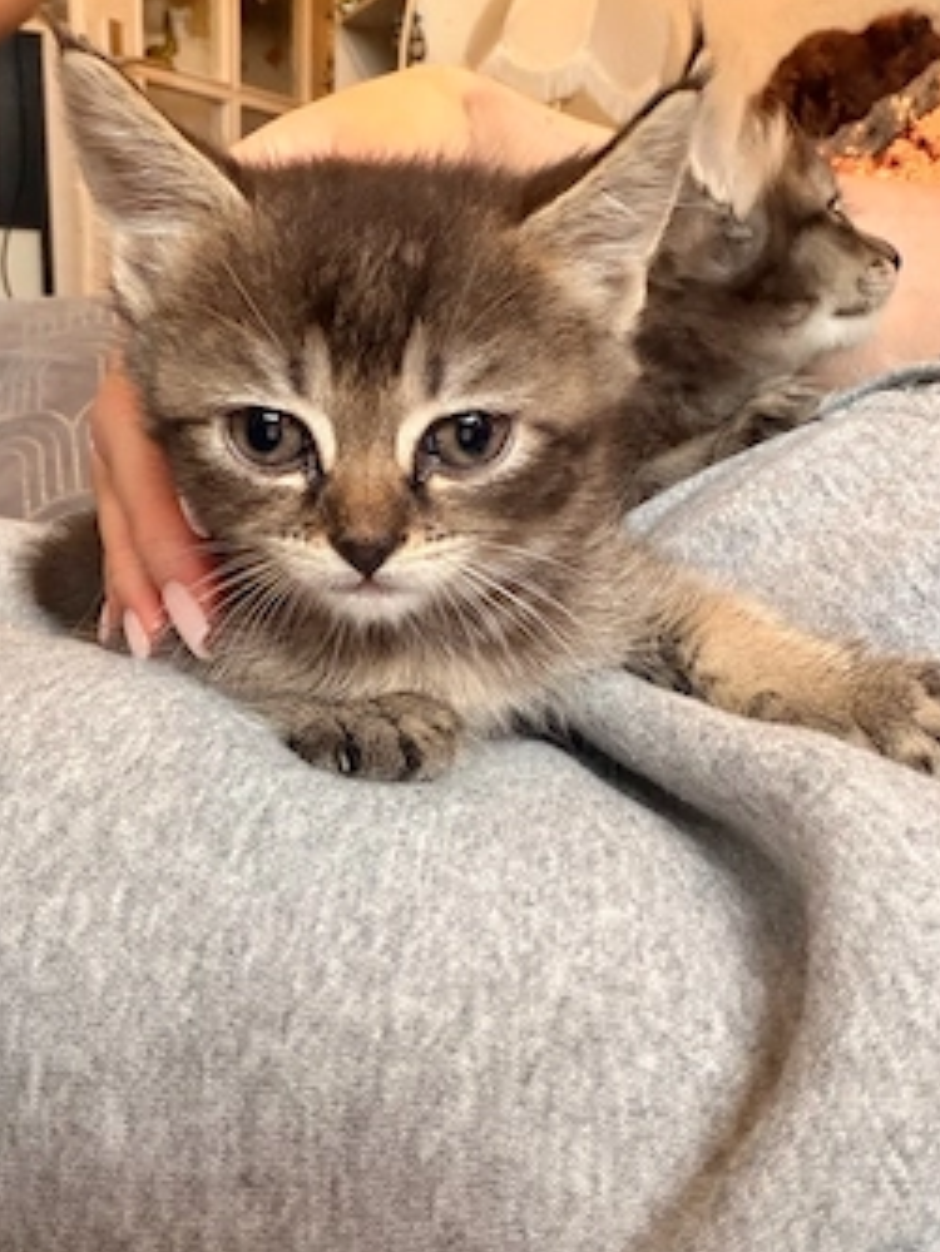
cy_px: 650
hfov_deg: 39.7
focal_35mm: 36
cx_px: 466
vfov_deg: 51.3
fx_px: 1303
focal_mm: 2.71
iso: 320
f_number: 1.9
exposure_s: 1/47
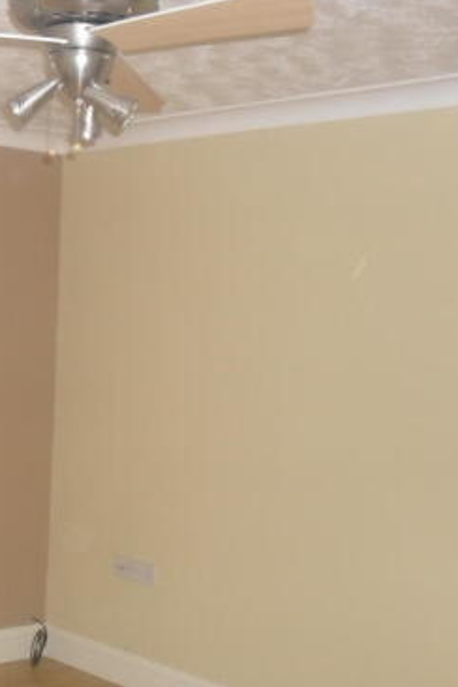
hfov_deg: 22.3
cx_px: -20
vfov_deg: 34.5
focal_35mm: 58
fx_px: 1107
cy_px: 346
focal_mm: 6.3
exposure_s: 1/45
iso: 320
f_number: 3.2
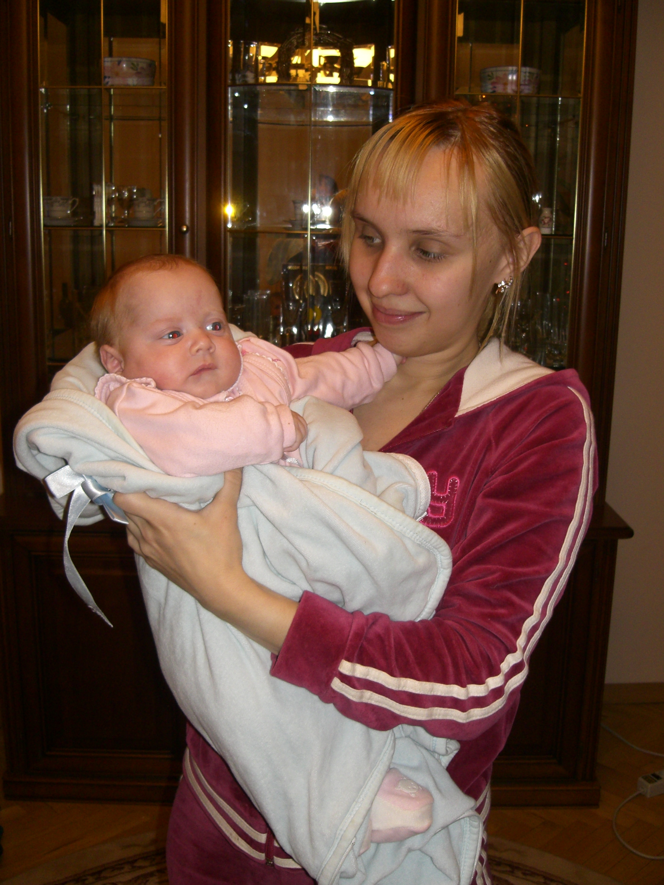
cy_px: 442
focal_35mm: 38
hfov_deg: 37.7
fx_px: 972
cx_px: 332
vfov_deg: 49.0
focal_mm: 6.3
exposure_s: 1/60
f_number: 3.1
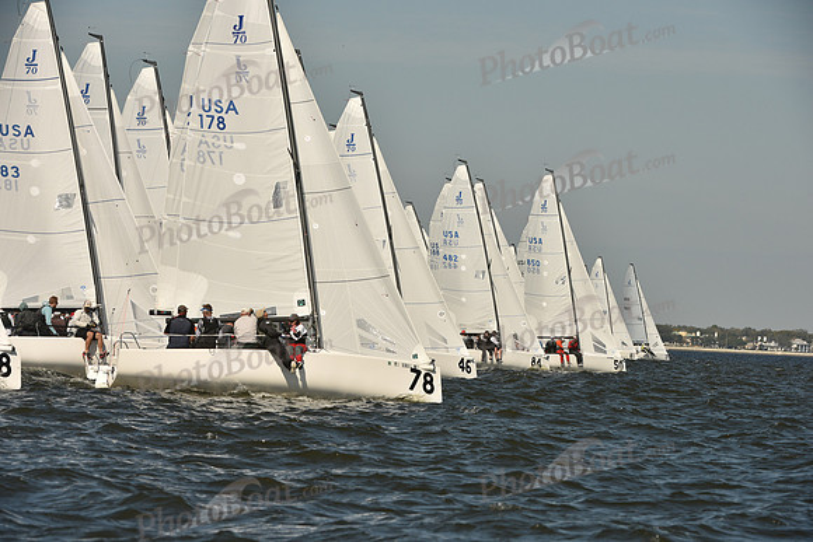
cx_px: 406
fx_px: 4518
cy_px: 271
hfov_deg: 10.3
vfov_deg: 6.9
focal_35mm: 200
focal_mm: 200
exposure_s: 1/1250
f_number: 9
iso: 250
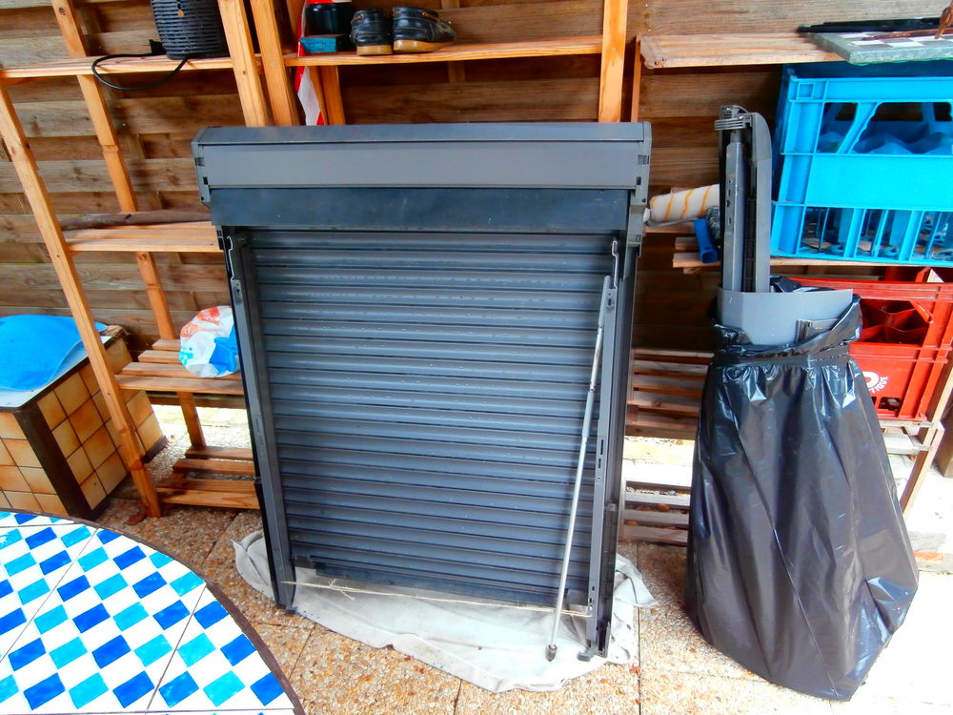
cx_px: 476
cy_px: 358
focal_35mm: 24
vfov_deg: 56.8
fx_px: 661
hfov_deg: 71.6
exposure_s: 1/30
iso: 160
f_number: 3
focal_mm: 4.2
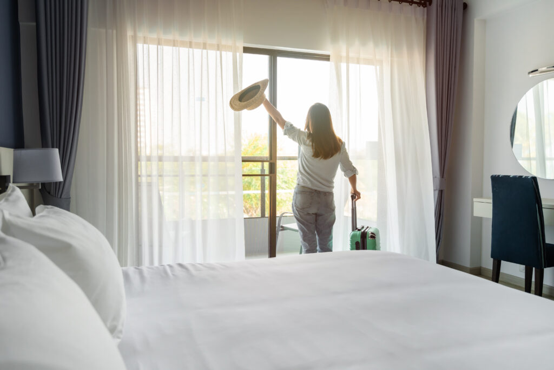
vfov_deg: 46.4
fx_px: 431
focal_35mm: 28
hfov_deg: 65.5
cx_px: 277
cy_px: 185
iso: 200
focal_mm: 28
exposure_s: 1/60
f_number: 4
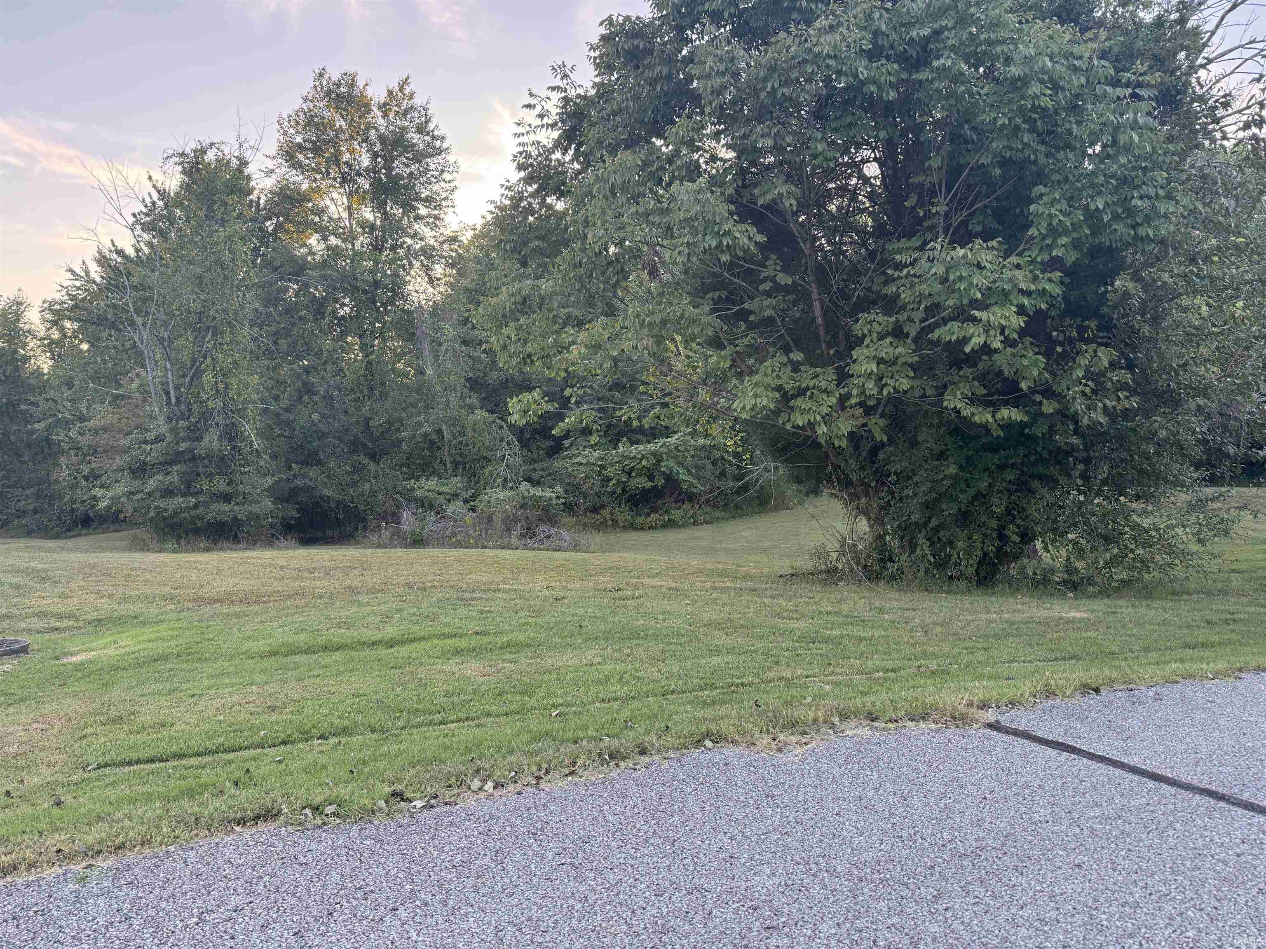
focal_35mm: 24
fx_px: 878
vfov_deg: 56.8
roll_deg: +1.2
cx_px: 633
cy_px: 474
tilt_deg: -2.9
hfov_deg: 71.6
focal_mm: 6.76
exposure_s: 1/158
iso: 100
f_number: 1.78
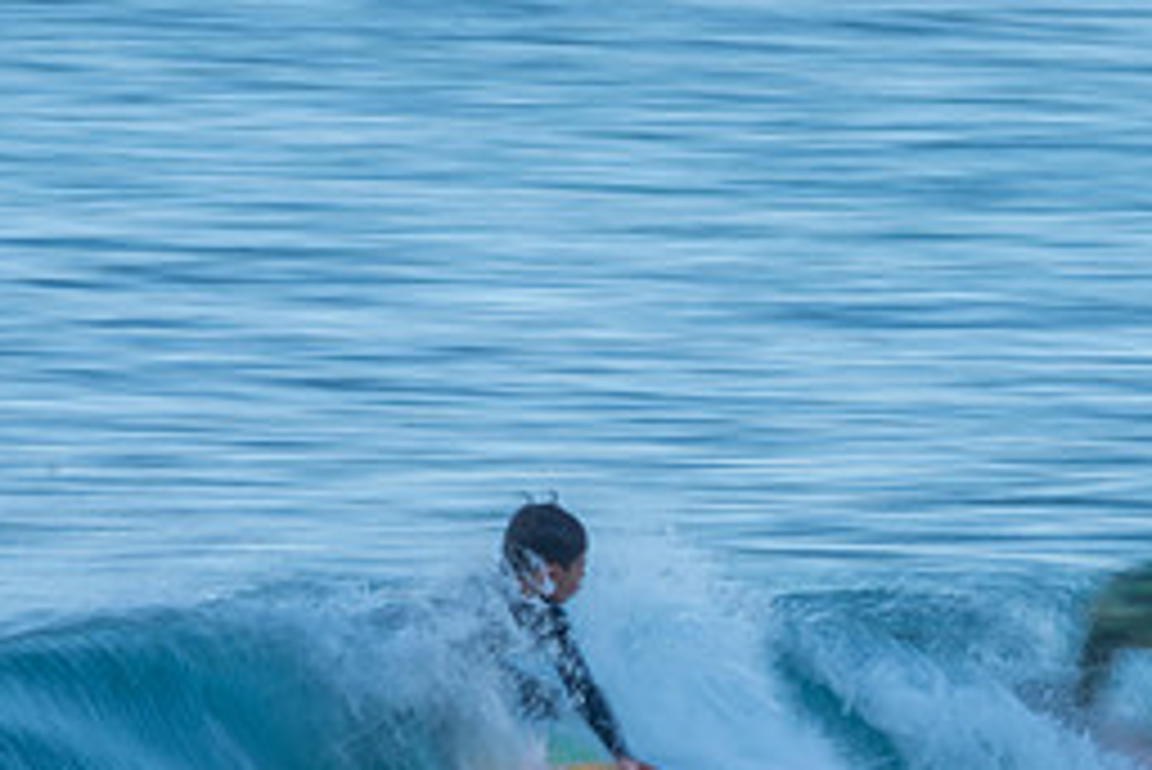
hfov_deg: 1.2
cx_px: 1251
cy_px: 835
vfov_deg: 0.8
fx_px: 54460
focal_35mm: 1701
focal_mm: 500
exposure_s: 1/20
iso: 100
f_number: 20
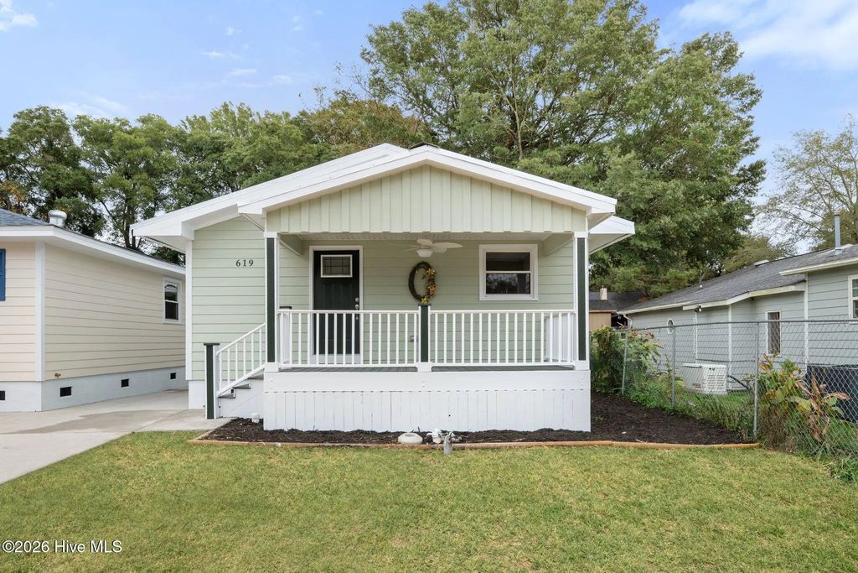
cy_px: 286
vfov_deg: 56.2
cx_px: 429
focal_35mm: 22
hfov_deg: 77.3
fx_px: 536
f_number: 11
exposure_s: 1/13
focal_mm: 22.5
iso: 100
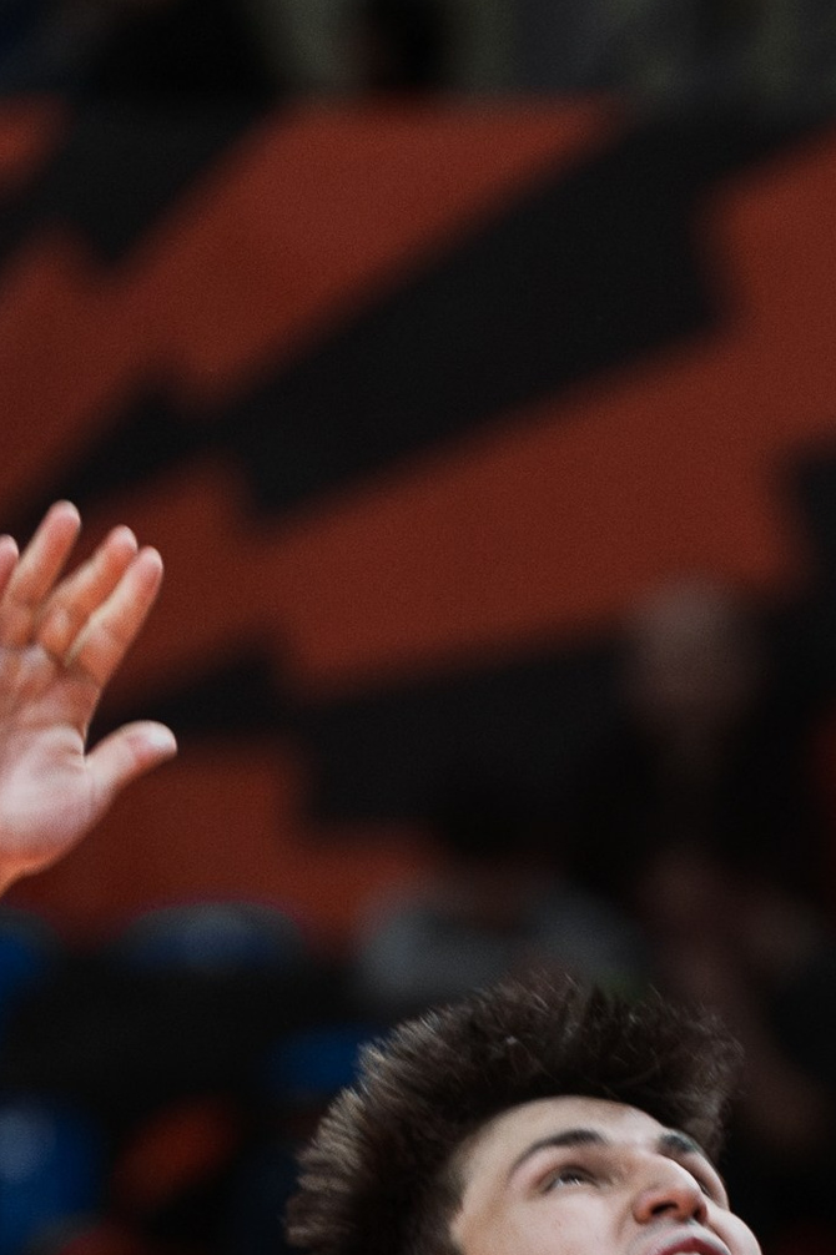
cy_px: 1311
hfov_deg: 2.2
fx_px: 21296
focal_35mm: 611
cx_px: 1285
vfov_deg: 3.4
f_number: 3.2
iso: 800
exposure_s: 1/1250
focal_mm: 160
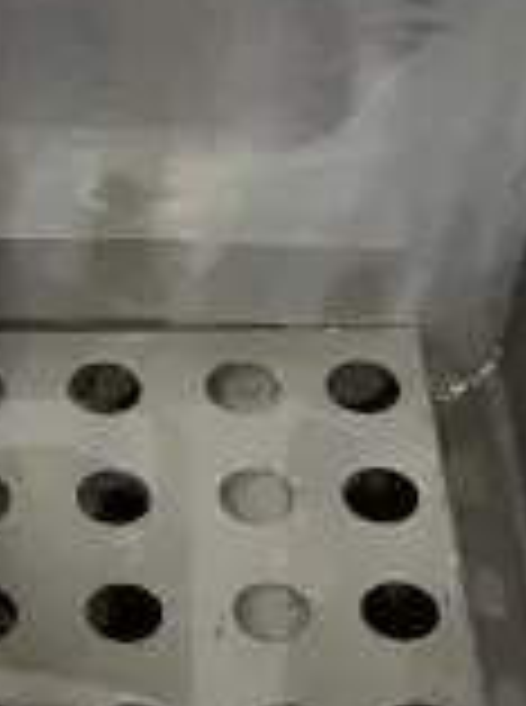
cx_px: -103
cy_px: 758
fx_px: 2746
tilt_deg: -52.9
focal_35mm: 135
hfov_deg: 10.8
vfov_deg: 14.3
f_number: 1.8
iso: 250
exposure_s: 1/60
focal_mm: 4.25
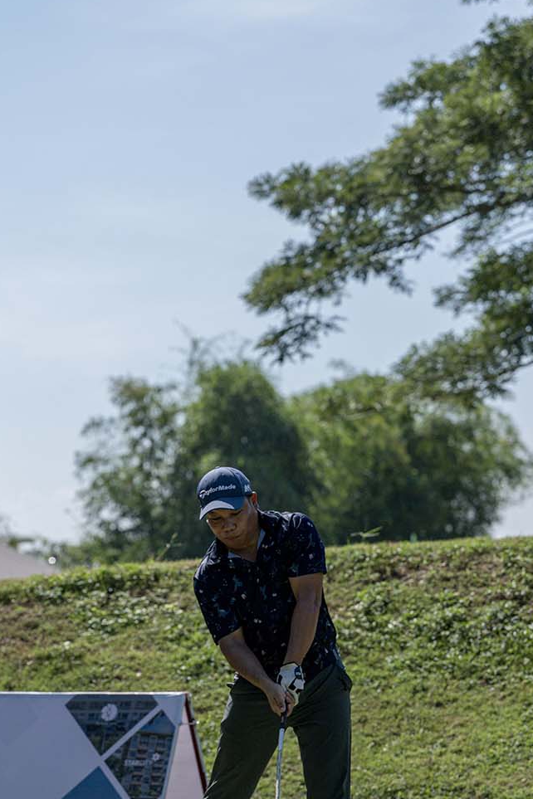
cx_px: 168
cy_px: 494
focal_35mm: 139
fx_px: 3087
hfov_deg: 9.9
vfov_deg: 14.7
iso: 250
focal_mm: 93
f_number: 4
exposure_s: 1/5000
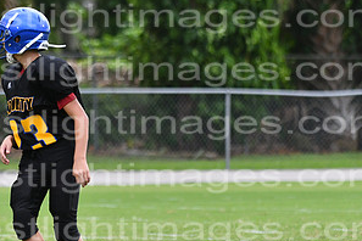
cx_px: 111
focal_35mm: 410
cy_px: 152
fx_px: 4122
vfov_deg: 3.4
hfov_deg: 5.0
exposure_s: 1/2000
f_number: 3.5
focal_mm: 140
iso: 1000
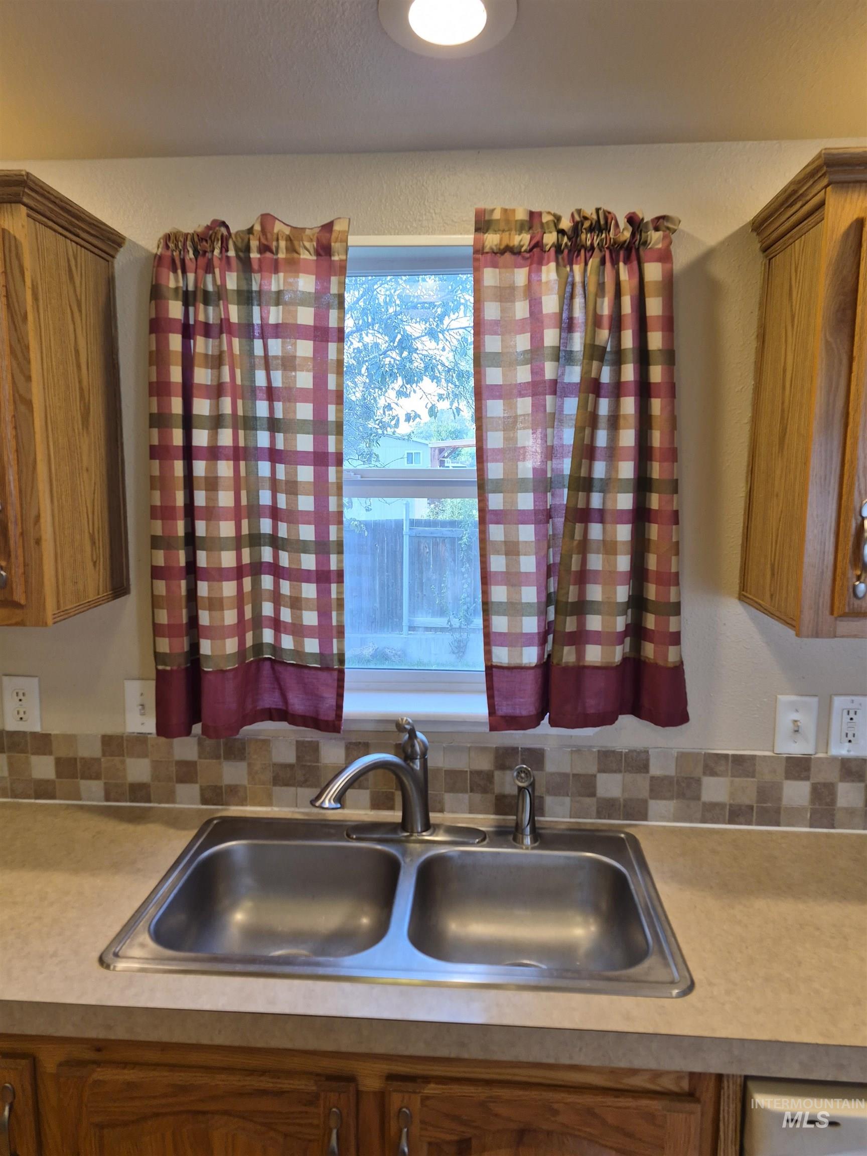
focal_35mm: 23
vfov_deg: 73.9
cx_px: 434
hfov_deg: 58.9
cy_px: 578
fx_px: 768
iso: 100
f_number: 1.8
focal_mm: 5.4
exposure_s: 1/120
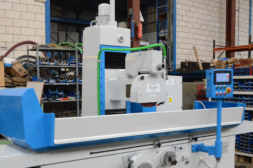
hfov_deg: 42.7
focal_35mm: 46
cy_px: 113
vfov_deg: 28.9
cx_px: 104
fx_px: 323
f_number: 3.5
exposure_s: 1/800
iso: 6400
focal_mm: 20
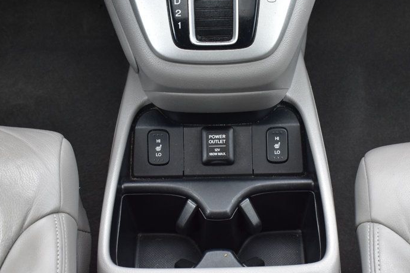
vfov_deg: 24.3
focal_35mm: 56
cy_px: 156
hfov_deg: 35.7
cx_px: 240
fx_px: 635
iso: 400
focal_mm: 25
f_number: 8
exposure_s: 1/50
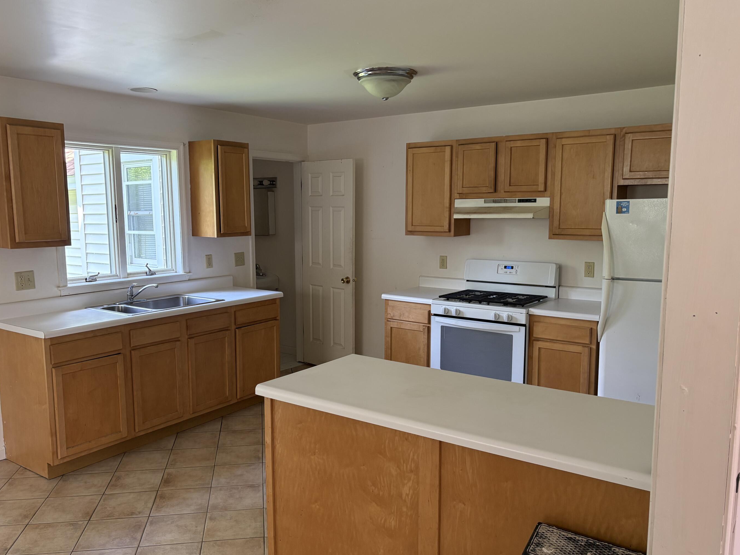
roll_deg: +0.7
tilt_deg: -7.2
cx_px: 341
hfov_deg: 61.6
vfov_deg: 48.2
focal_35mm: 29
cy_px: 292
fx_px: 620
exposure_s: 1/88
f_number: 1.6
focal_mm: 5.96
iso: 125
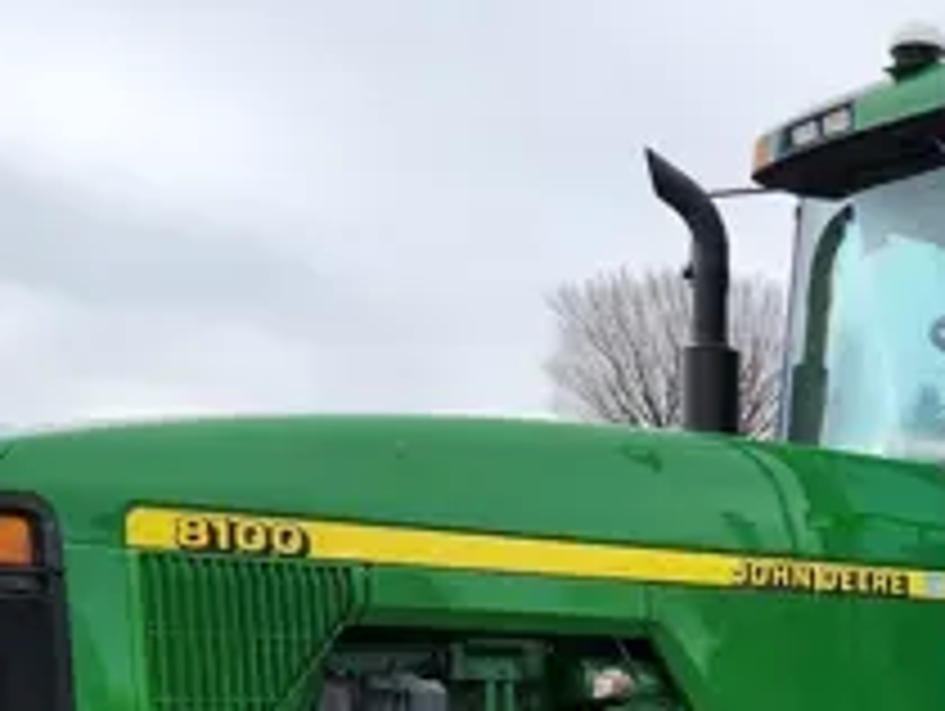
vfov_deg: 19.9
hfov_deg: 26.5
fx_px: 1913
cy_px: 819
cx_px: 900
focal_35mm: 70
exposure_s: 1/590
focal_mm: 5.4
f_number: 1.8
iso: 20
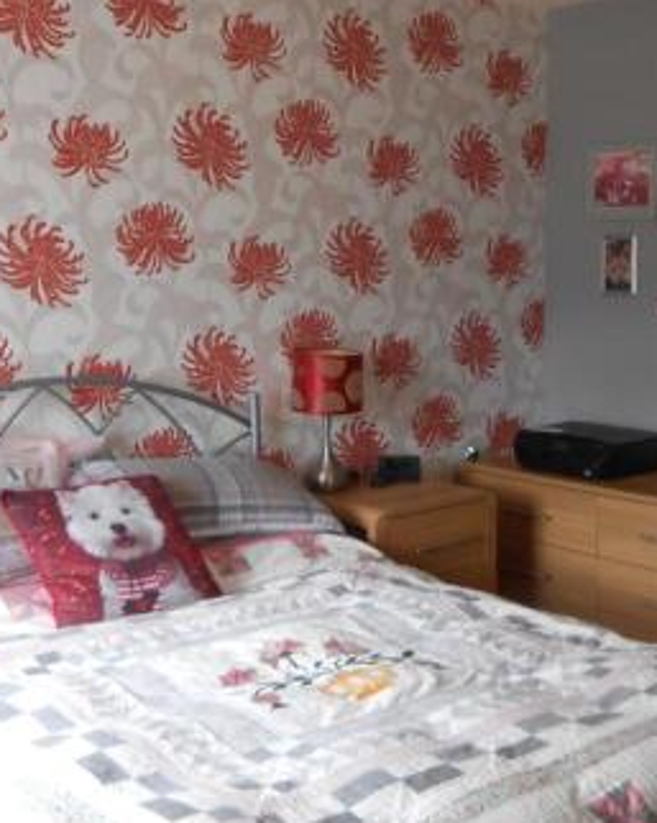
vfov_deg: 40.3
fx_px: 1120
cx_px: 428
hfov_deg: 32.5
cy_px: 474
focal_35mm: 46
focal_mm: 4.6
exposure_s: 1/30
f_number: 3.5
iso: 200
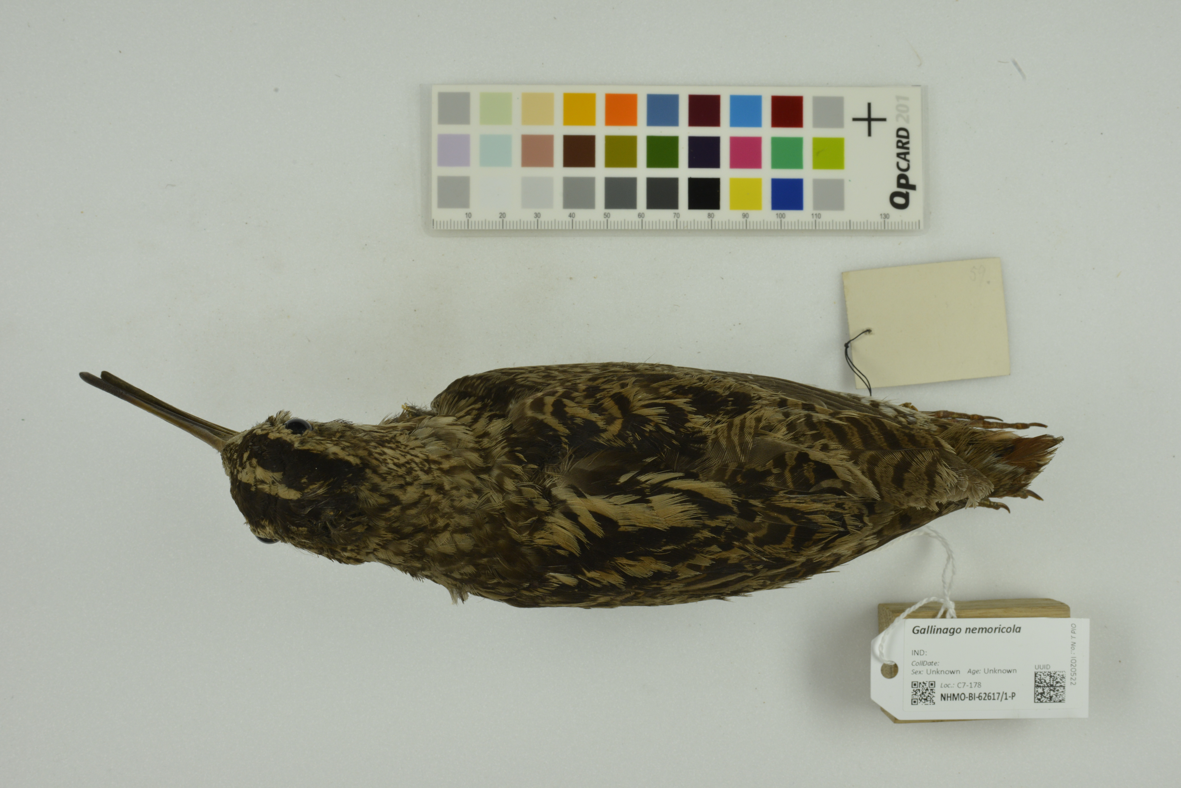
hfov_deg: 54.4
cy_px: 394
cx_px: 590
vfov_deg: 37.9
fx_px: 1148
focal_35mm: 35
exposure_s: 1/160
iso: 800
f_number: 16
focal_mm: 35
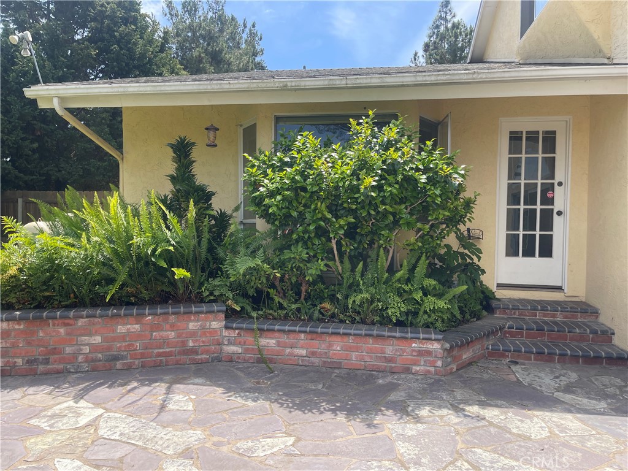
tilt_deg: -1.5
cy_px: 236
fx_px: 454
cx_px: 314
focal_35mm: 25
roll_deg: -0.6
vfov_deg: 54.9
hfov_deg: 69.4
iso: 32
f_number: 1.6
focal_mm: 5.1
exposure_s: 1/1119
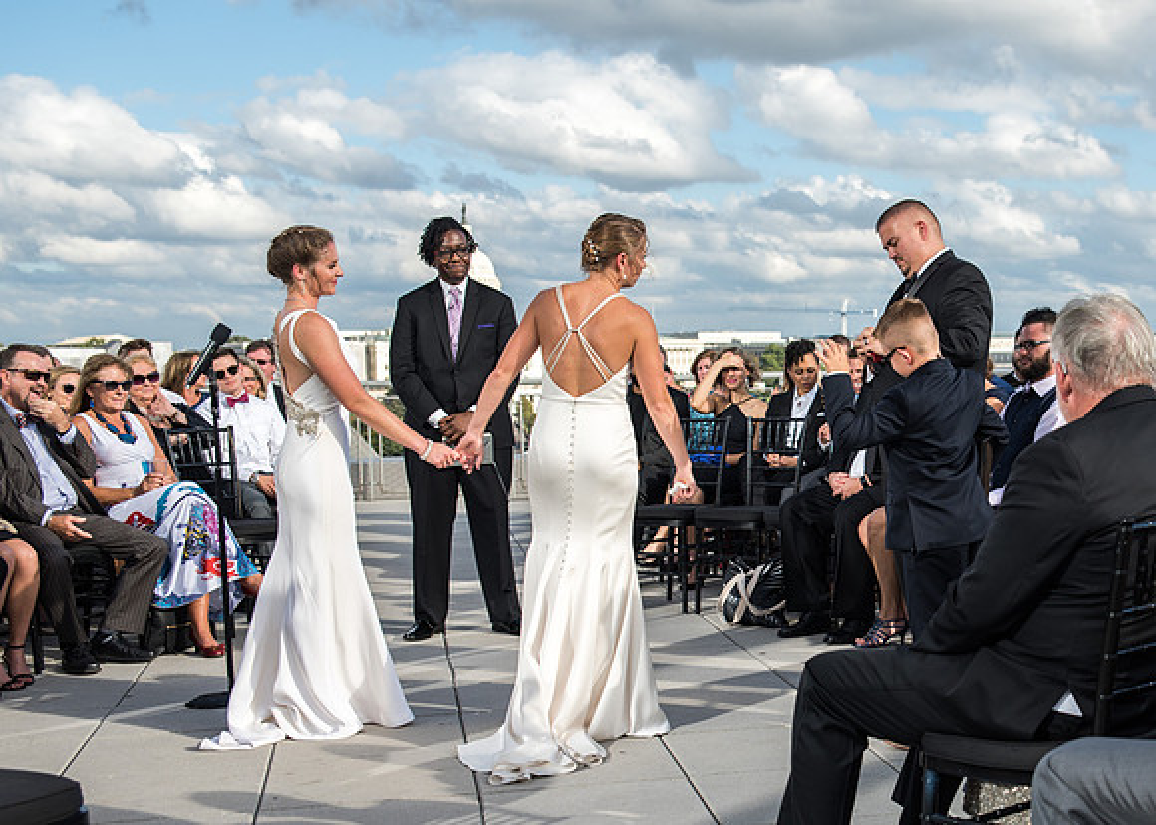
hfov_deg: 33.7
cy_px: 556
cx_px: 882
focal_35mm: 57
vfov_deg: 24.9
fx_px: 1861
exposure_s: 1/1250
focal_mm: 38
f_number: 4
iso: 125
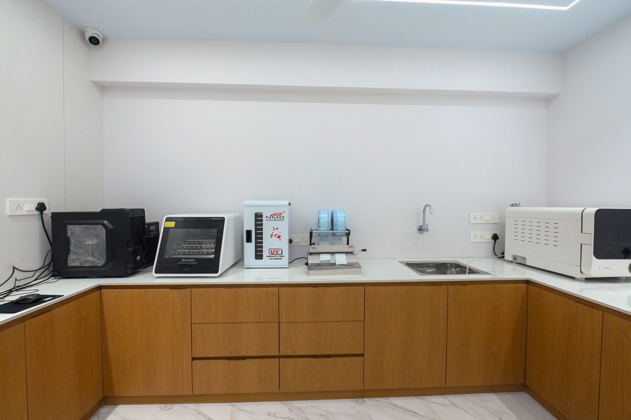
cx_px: 316
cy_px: 210
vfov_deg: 81.1
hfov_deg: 104.3
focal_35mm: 14
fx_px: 245
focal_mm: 14
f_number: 8
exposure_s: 1/125
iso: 2500
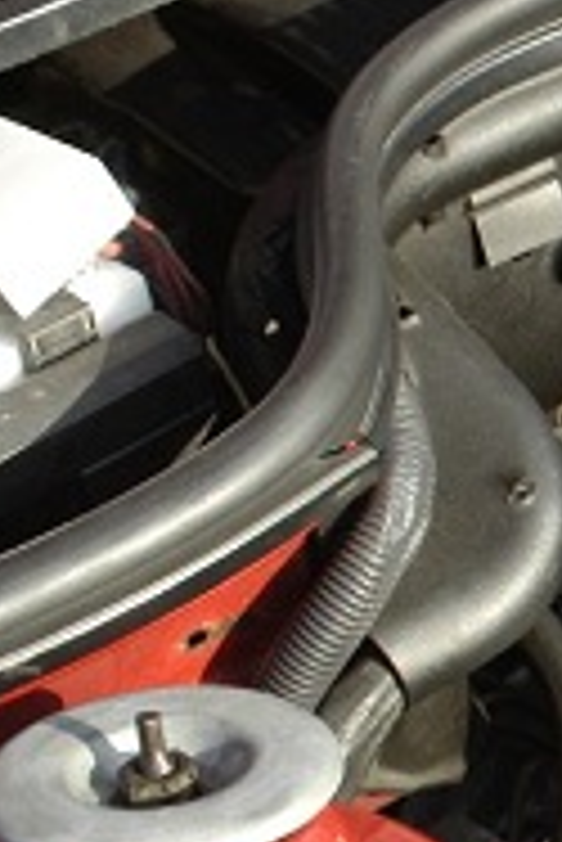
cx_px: 1385
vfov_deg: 14.0
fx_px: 3412
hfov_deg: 8.5
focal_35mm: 146
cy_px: 513
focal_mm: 28
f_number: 7.1
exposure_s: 1/90
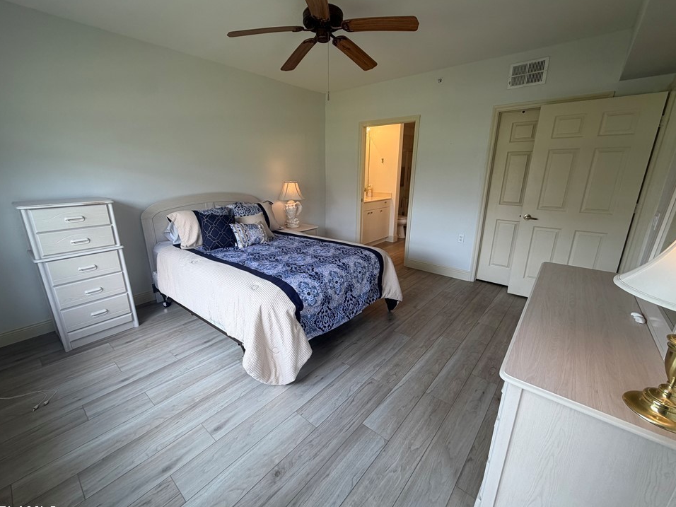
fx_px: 293
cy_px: 252
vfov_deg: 81.7
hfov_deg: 98.2
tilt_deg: -16.6
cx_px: 331
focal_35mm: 15
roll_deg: +0.6
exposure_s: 1/120
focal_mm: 2.22
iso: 100
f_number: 2.2
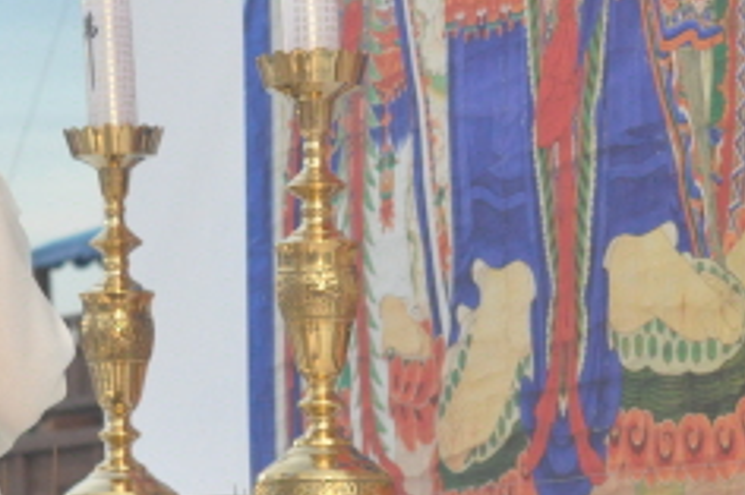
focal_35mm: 252
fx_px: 5211
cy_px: 241
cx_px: -28
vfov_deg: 5.4
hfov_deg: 8.1
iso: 2000
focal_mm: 62
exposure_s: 1/1000
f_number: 6.3
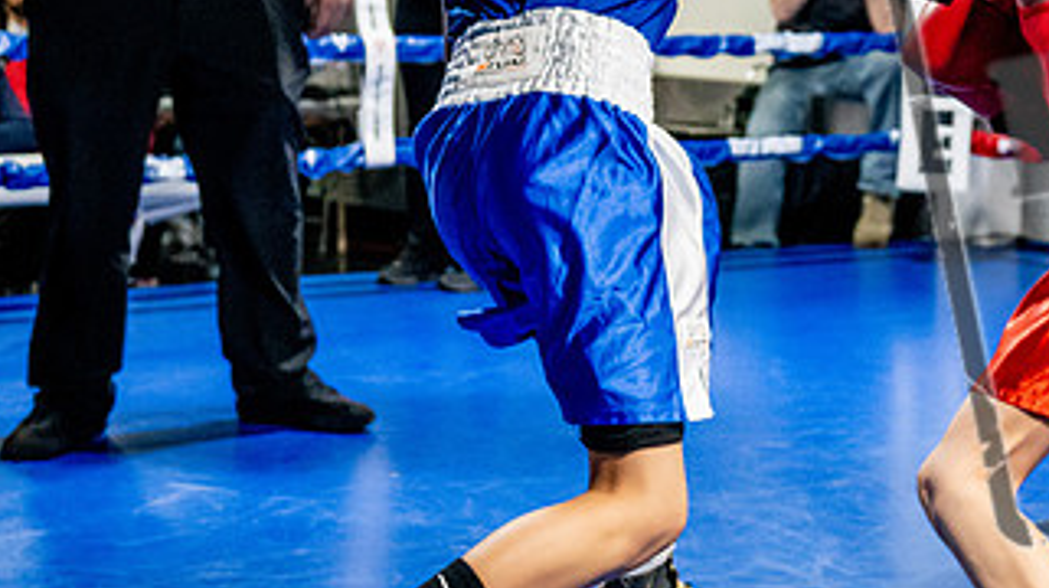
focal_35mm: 91
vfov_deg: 13.1
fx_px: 2529
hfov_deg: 23.0
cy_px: -2
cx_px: 892
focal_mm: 32
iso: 5000
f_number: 2.8
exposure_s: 1/800
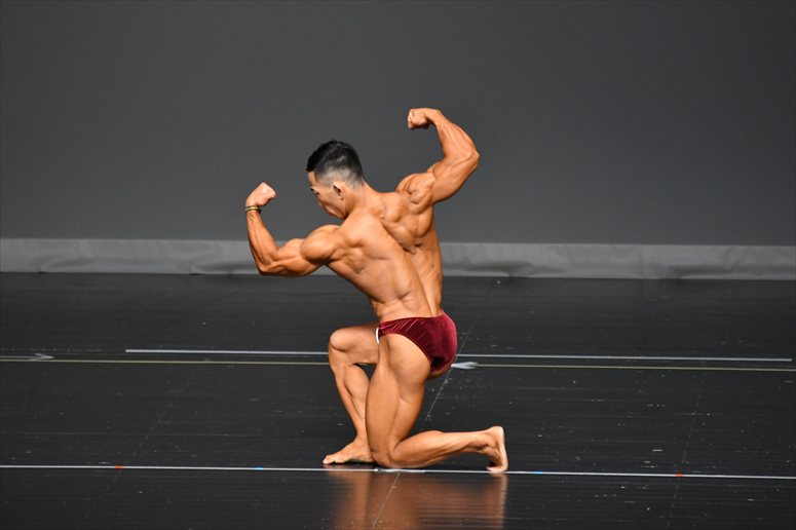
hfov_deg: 5.5
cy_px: 265
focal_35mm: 375
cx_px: 398
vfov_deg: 3.7
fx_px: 8288
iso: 2500
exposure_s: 1/400
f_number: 5.6
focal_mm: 250
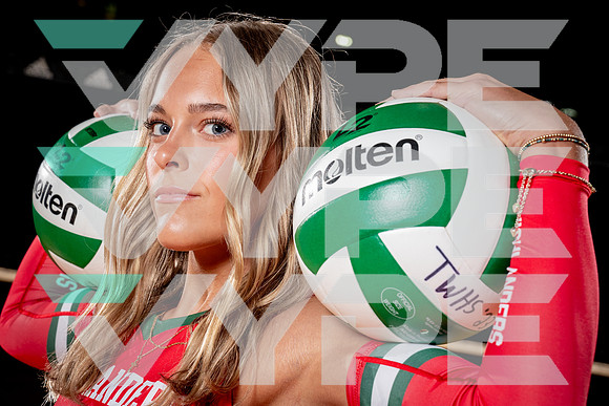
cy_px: 229
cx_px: 298
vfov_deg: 16.4
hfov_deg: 24.4
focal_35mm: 83
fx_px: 1407
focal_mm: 70
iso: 400
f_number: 8
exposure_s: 1/250
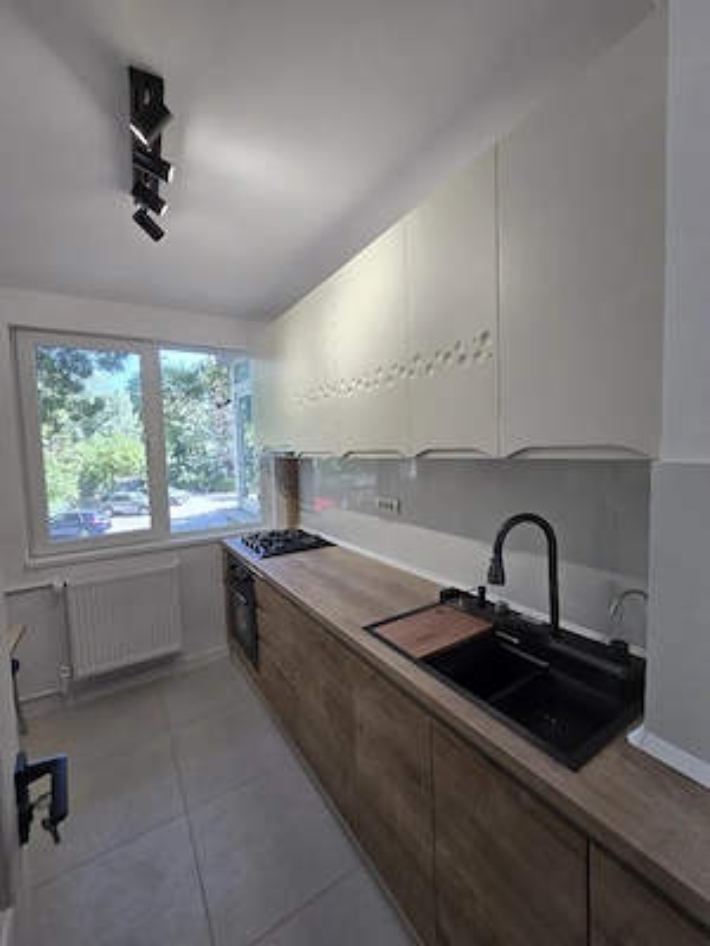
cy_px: 473
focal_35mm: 13
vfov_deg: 106.2
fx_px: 356
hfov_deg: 89.9
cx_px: 355
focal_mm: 2.2
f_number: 2.2
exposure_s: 1/50.3
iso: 50
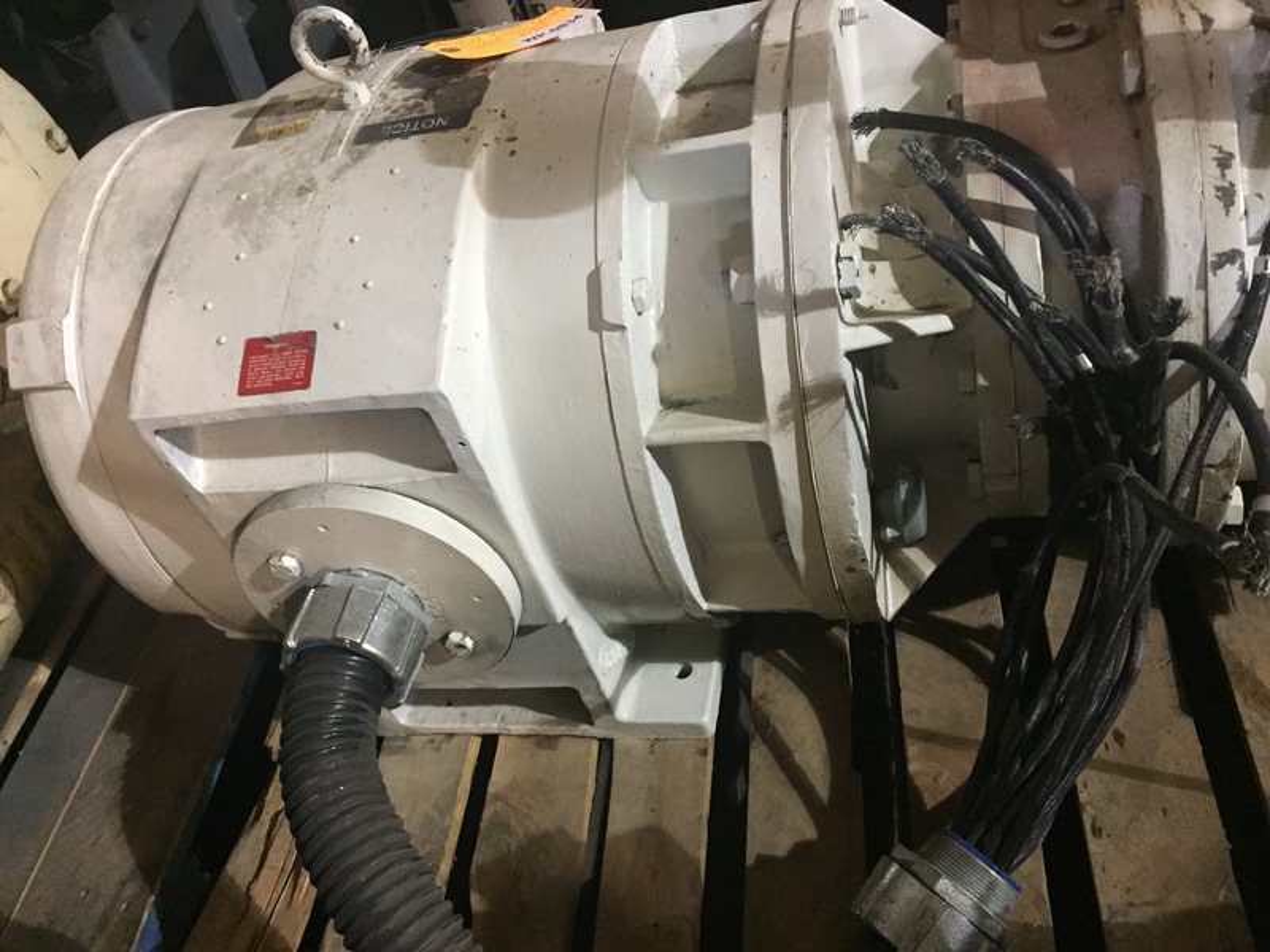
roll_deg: +22.3
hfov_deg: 61.7
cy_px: 476
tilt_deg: -43.0
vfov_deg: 48.2
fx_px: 1064
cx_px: 635
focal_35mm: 29
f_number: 2.2
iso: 320
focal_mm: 4.15
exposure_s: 1/15
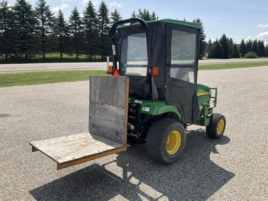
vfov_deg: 48.2
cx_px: 134
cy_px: 100
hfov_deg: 61.7
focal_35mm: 29
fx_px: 225
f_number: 1.8
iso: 25
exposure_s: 1/1675
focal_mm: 3
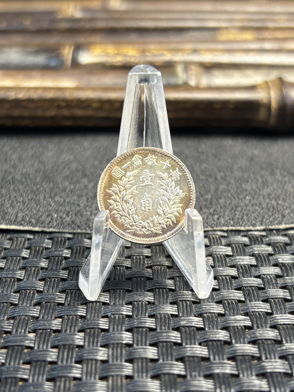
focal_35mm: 26
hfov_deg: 53.1
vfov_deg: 67.3
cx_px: 147
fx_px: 294
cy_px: 196
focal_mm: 5.96
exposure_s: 1/60
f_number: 1.6
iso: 200
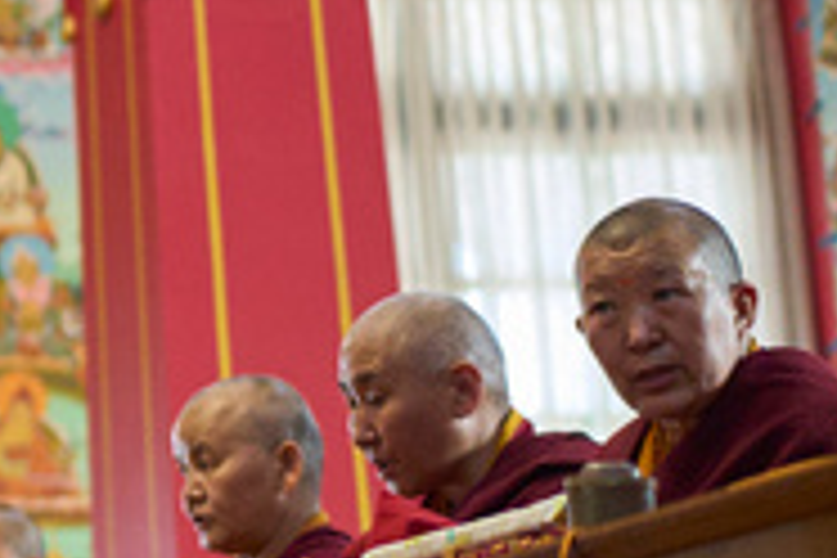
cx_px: -1300
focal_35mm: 193
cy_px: 230
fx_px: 4487
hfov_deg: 9.3
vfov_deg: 7.1
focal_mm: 35
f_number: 1.4
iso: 3200
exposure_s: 1/640
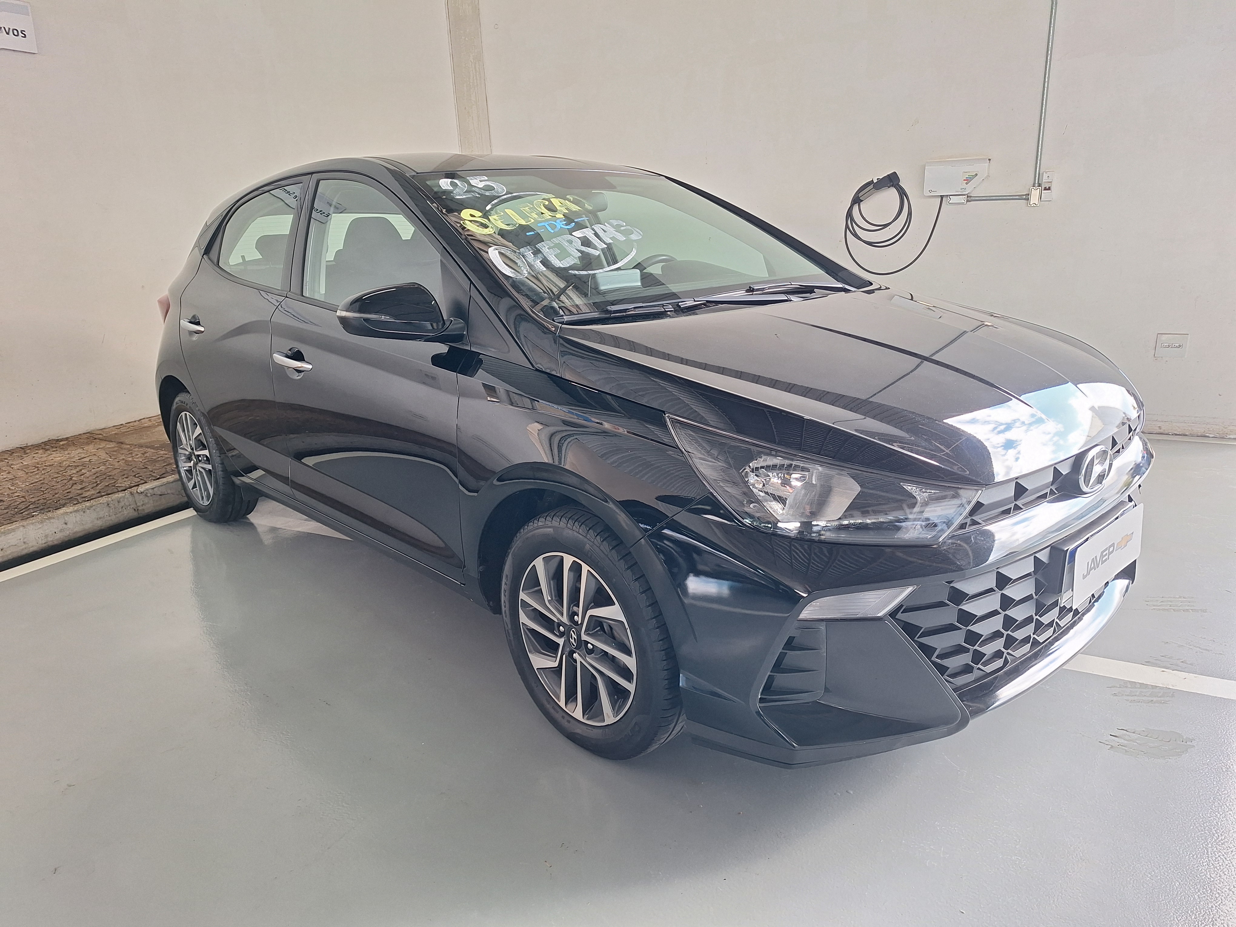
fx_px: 821
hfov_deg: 73.9
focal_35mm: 23
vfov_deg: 58.9
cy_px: 464
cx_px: 618
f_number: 1.8
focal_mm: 5.54
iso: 64
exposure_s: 1/40
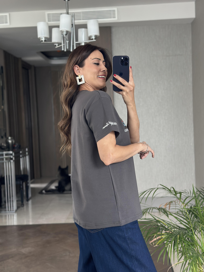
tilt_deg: -18.5
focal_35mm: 48
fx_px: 377
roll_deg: +3.2
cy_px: 136
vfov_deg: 39.7
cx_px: 102
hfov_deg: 30.3
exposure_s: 1/60
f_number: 1.78
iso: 250
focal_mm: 6.86
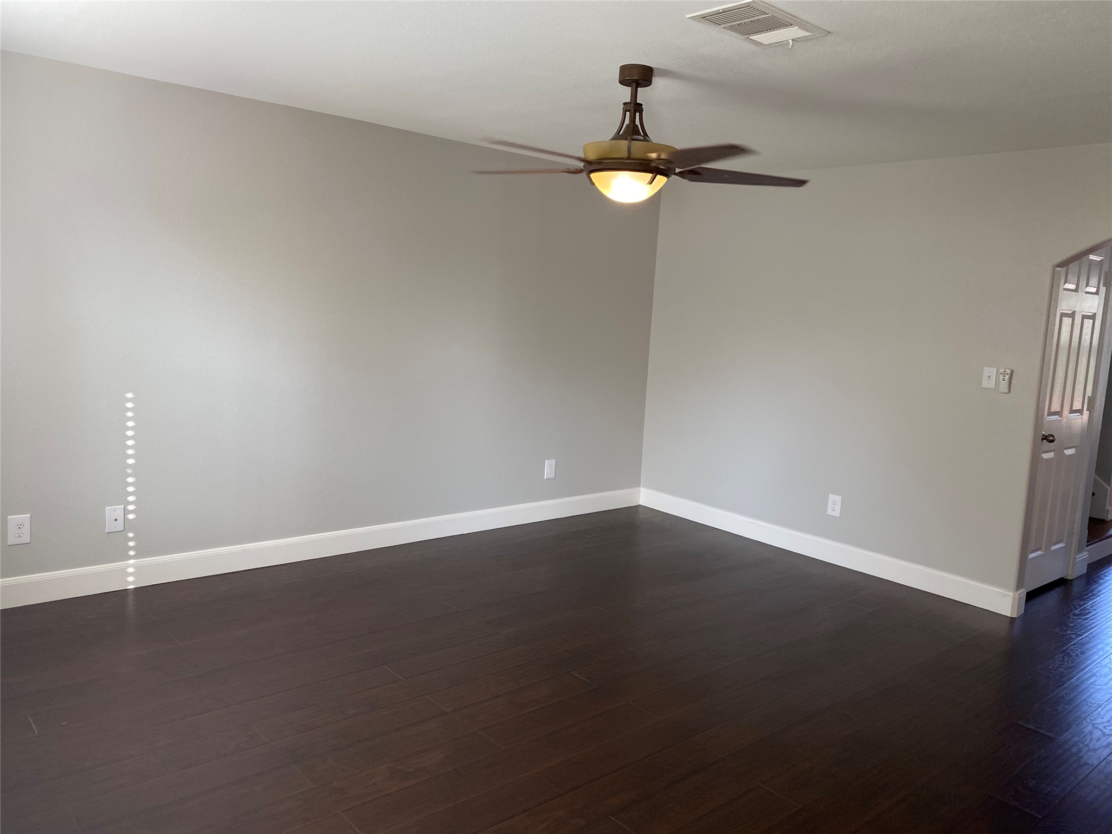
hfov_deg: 67.3
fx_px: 835
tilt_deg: -8.1
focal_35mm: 26
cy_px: 417
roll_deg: -2.8
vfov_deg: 53.1
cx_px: 556
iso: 125
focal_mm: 4.25
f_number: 1.8
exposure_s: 1/120
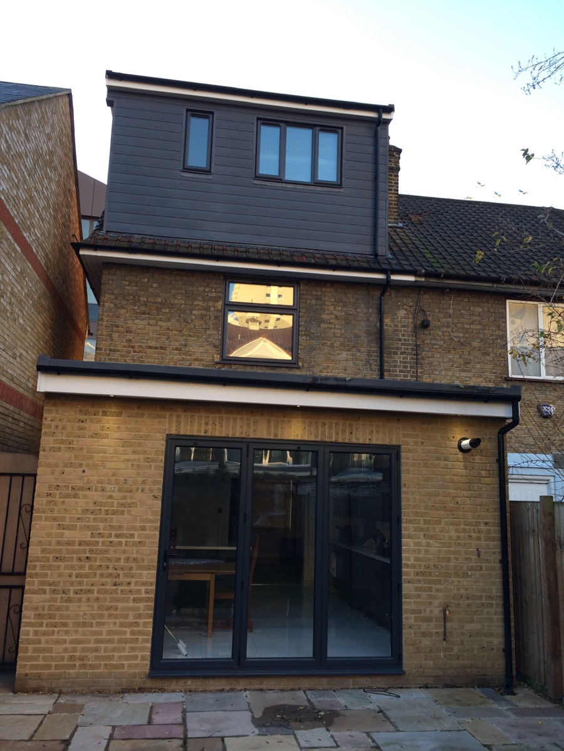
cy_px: 376
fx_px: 630
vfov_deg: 61.7
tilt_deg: +10.0
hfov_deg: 48.2
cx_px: 282
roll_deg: -0.2
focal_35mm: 29
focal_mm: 4.15
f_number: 2.2
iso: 32
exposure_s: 1/100
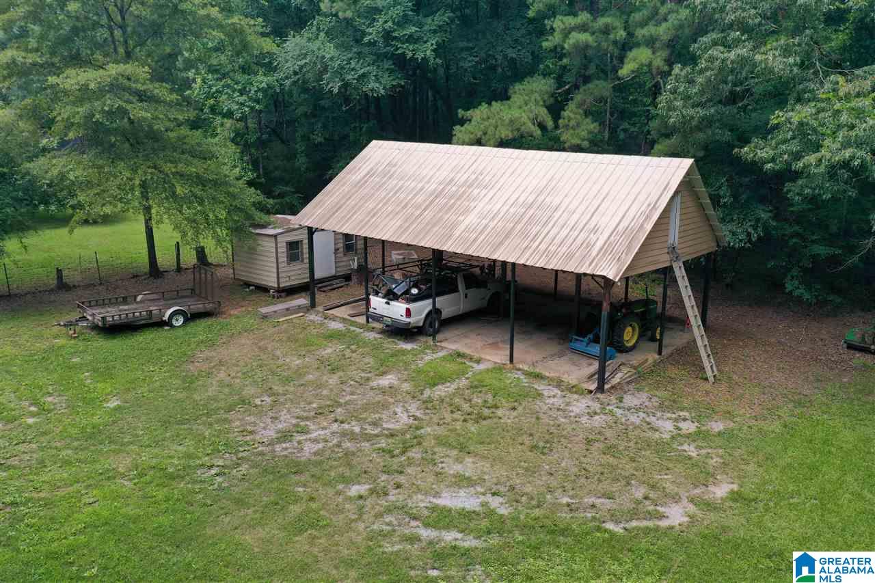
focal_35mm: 28
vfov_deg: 46.4
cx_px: 438
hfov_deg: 65.5
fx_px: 680
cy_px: 292
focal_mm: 10.26
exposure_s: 1/320
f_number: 5
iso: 100
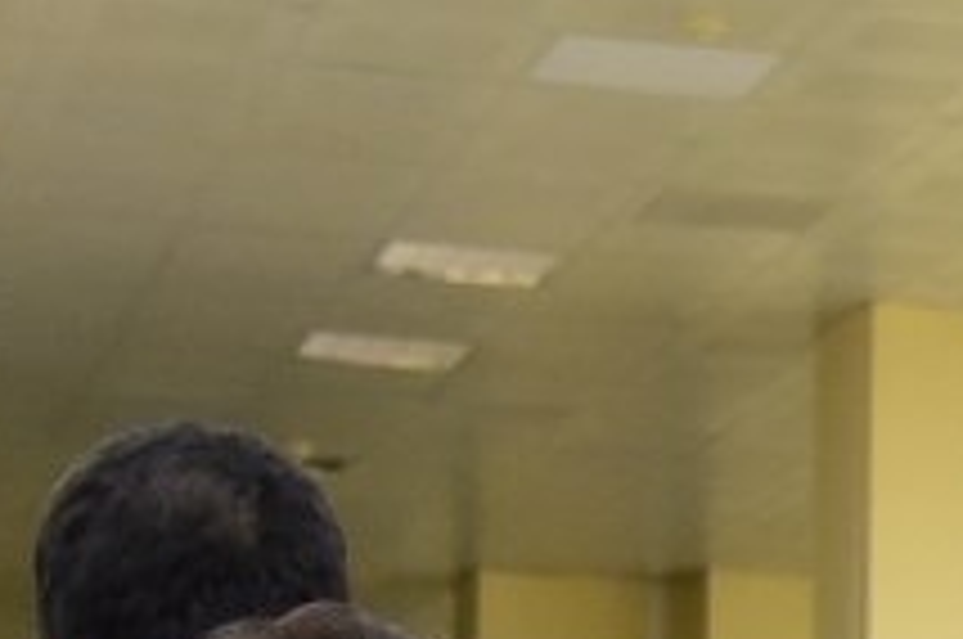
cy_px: 1341
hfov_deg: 10.7
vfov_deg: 7.4
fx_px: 4728
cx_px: 1901
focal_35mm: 177
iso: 2500
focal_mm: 24
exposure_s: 1/125
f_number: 4
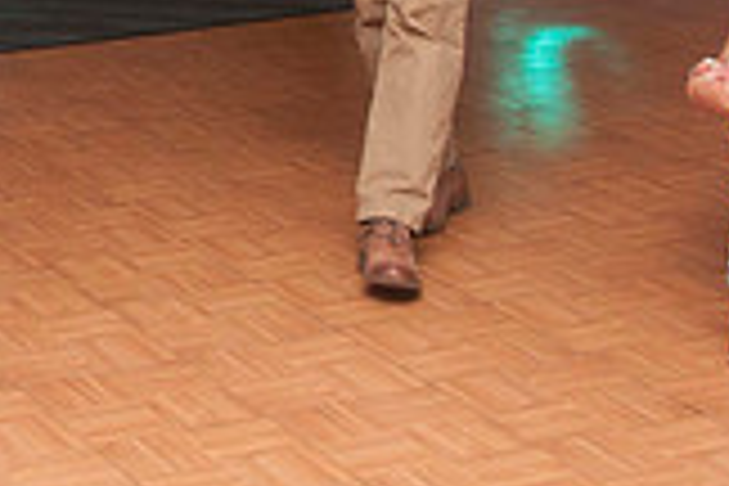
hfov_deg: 16.6
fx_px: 2389
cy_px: -187
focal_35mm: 118
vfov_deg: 11.3
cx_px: -140
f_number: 5.6
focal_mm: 22
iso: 400
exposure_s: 1/60
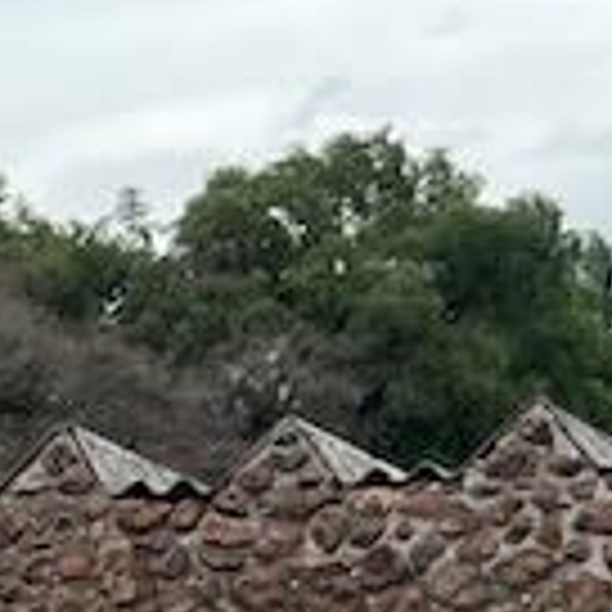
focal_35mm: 216
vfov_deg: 7.4
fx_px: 4320
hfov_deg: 7.0
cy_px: 1660
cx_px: -1449
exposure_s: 1/1721
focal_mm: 5.1
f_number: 1.6
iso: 50
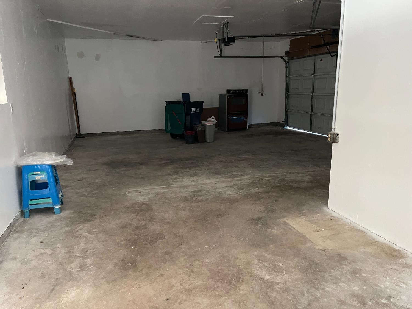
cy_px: 154
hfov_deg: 67.3
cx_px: 206
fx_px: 309
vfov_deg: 53.1
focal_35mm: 26
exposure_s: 1/60
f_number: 1.6
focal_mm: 5.1
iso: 500
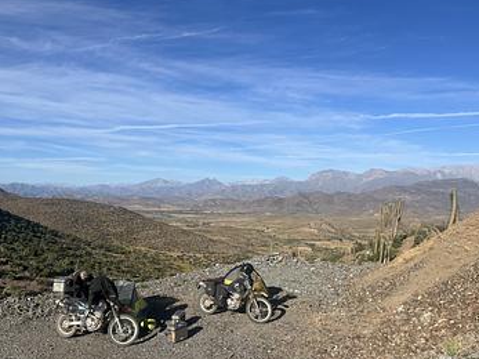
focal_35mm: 32
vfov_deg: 44.1
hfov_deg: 56.6
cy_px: 202
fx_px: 443
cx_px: 205
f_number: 1.6
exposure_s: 1/4854
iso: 50
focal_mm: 5.1
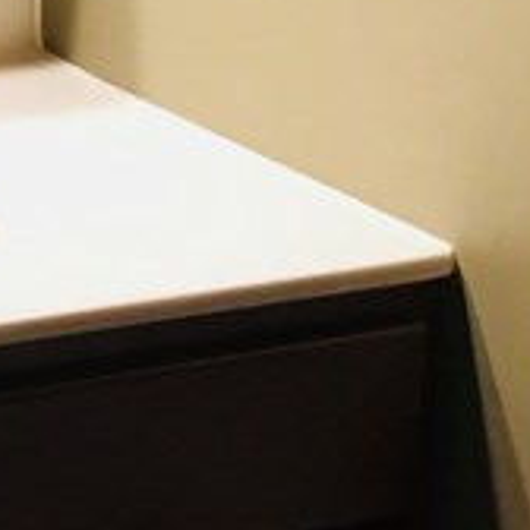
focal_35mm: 156
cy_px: -502
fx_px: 2702
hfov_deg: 10.3
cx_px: -546
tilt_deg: -2.7
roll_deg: -1.3
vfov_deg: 10.4
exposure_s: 1/15
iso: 25
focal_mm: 4.15
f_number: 2.2
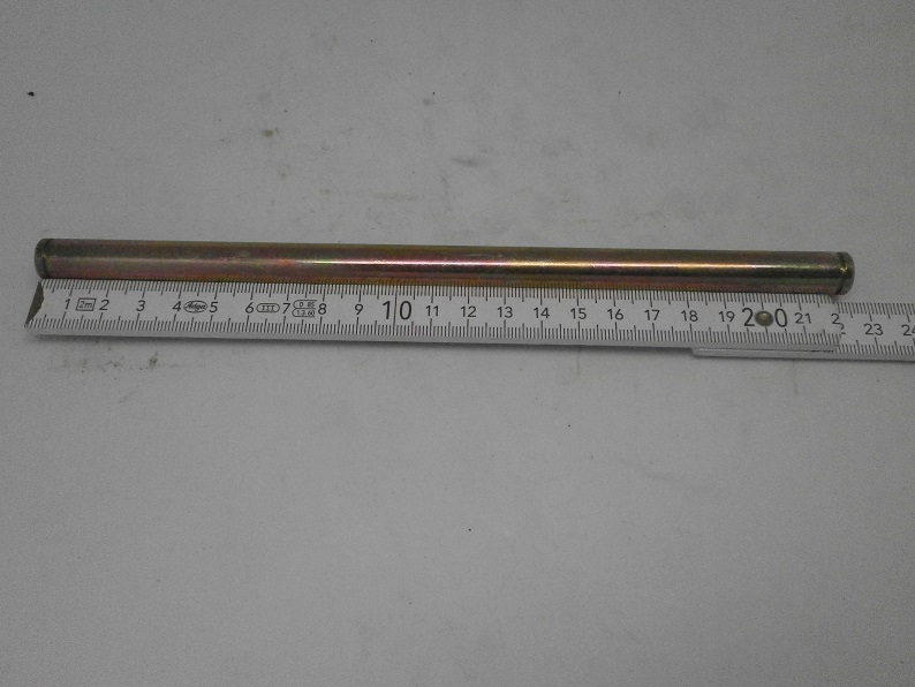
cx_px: 458
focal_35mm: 32
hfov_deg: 56.8
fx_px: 846
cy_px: 344
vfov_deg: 44.2
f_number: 3.1
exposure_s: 1/1000
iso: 800
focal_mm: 5.8
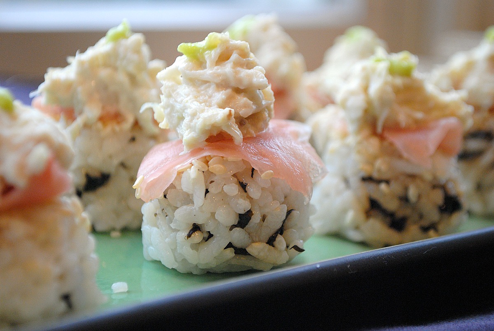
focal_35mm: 82
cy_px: 166
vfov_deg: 16.6
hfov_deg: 24.6
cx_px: 247
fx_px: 1133
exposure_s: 1/30
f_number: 5.6
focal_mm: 55
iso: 800
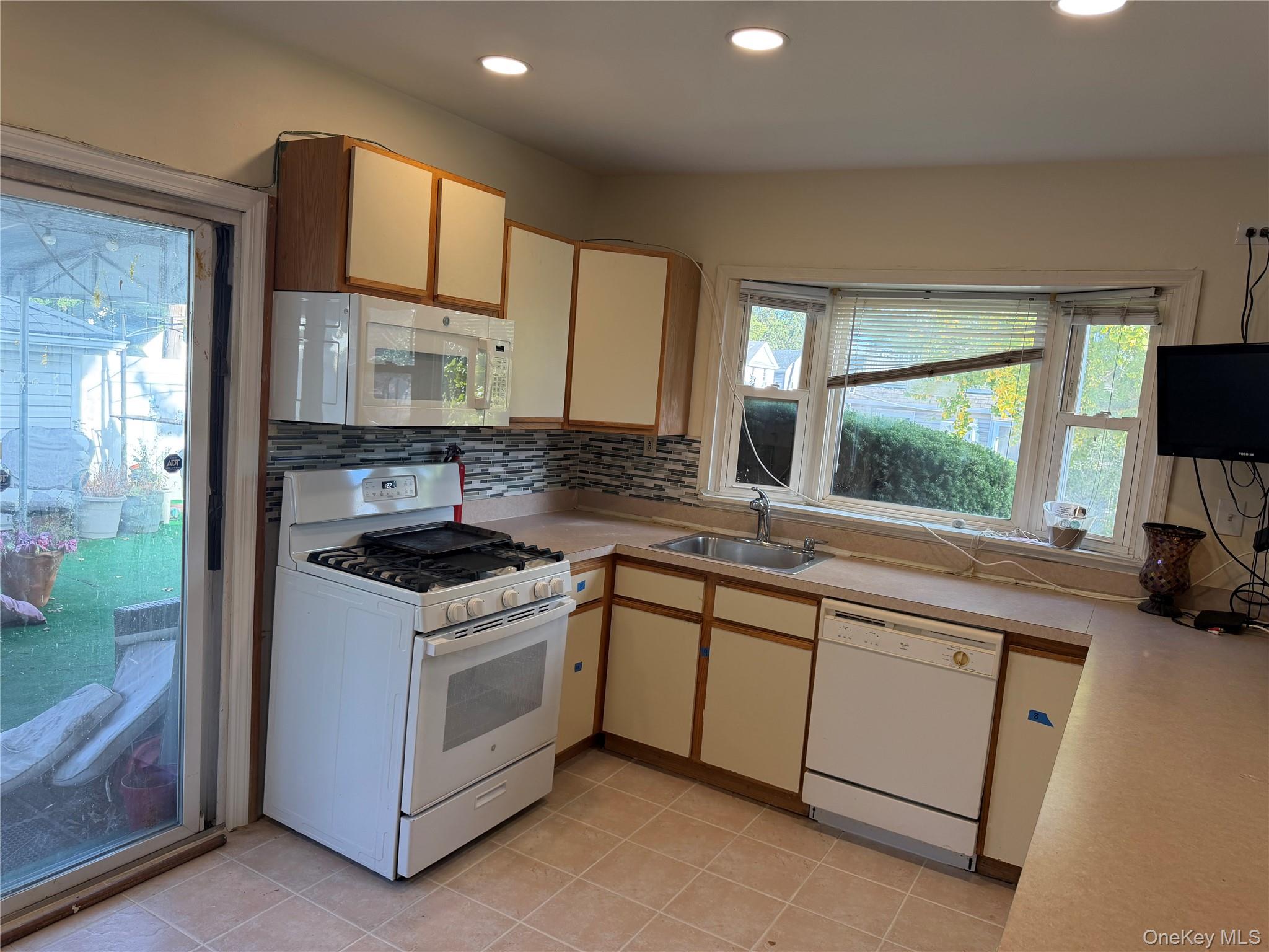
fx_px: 880
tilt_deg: -6.6
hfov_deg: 71.6
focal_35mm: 24
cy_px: 476
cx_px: 634
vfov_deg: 56.8
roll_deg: -4.5
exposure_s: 1/198
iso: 125
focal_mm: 6.76
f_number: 1.78
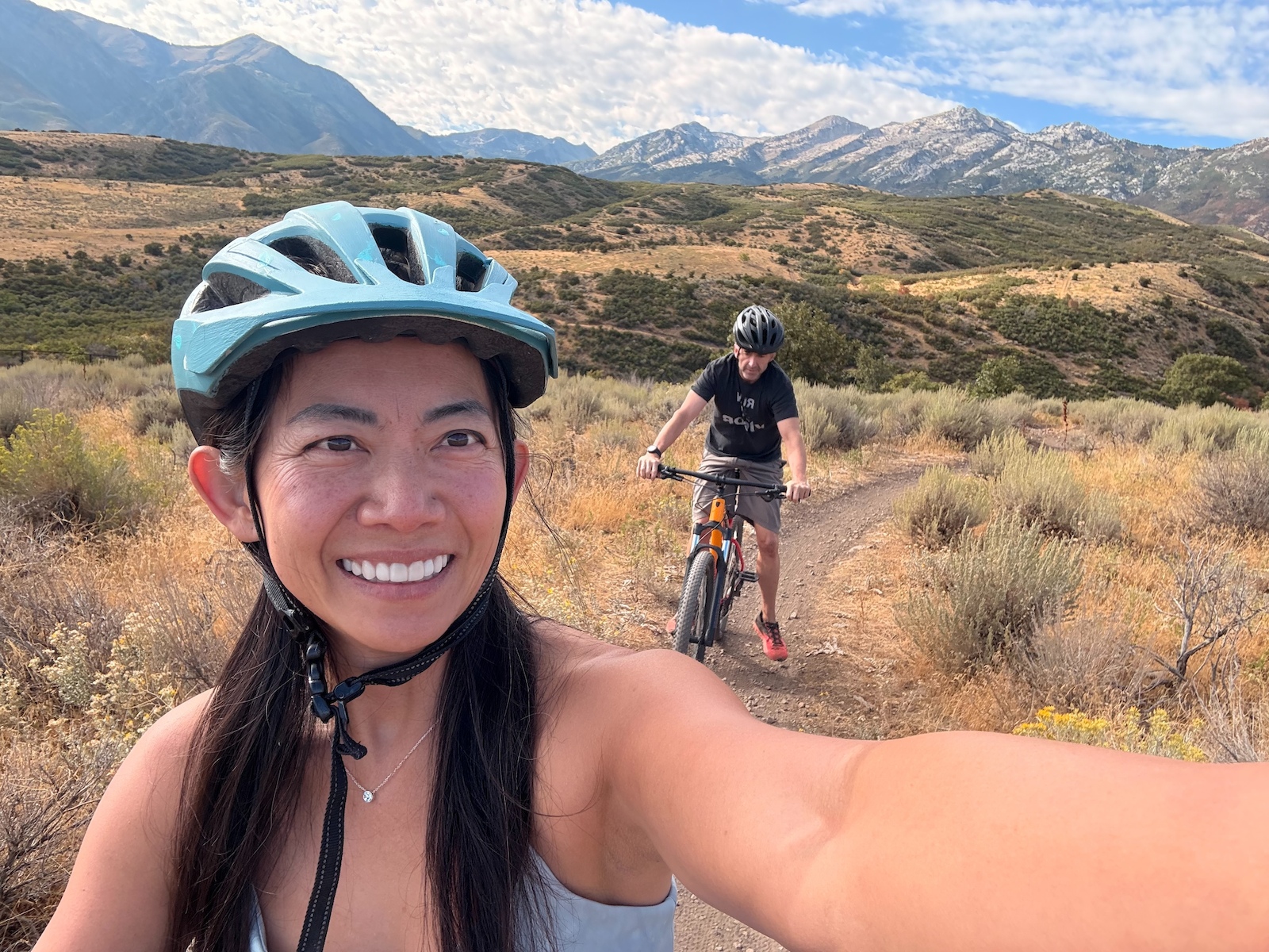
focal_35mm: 23
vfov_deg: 58.9
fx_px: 843
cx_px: 634
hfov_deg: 73.9
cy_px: 476
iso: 40
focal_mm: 2.69
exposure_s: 1/470
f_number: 1.9
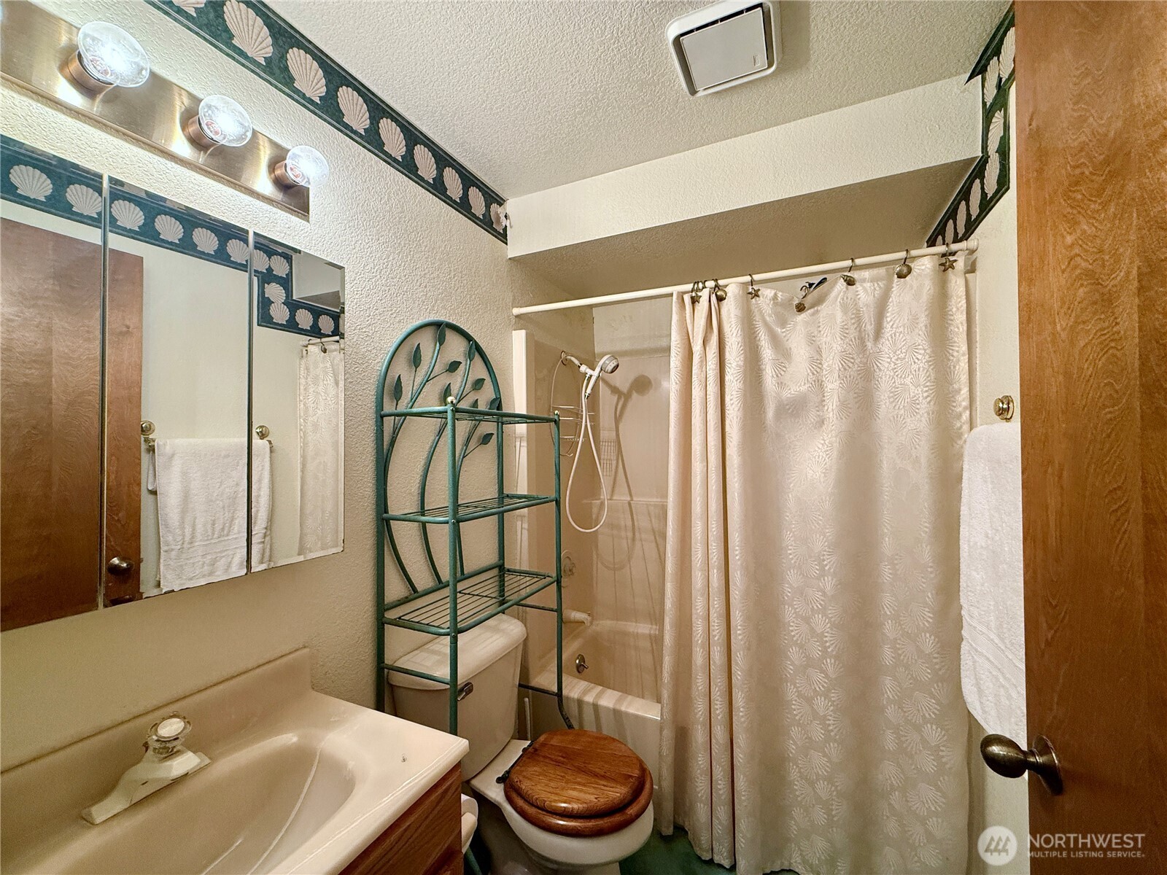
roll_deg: +0.5
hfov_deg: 102.1
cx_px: 584
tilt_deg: +1.4
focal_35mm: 14
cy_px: 438
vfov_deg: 85.7
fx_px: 472
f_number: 2.2
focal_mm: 2.22
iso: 250
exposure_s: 1/60
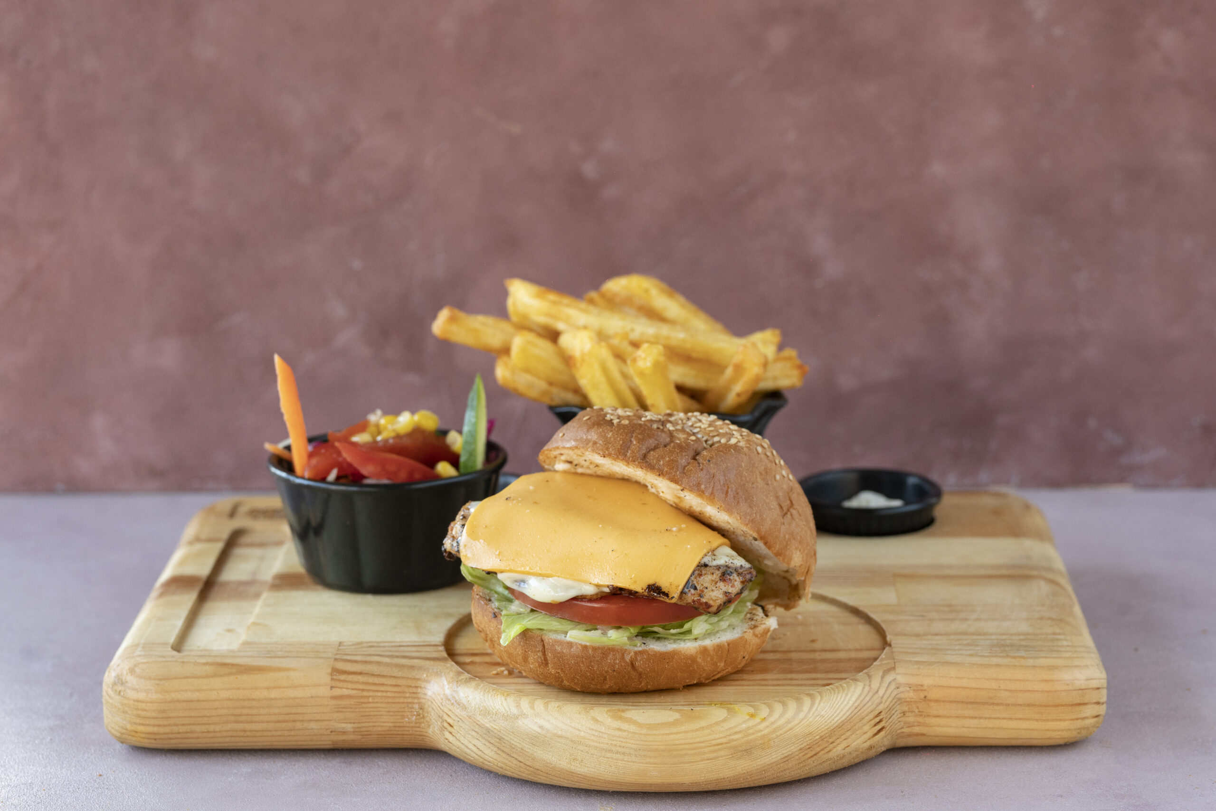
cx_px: 608
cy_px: 406
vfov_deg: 16.1
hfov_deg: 23.9
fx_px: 2872
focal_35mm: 85
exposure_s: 1/125
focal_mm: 85
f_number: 6.7
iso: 1250
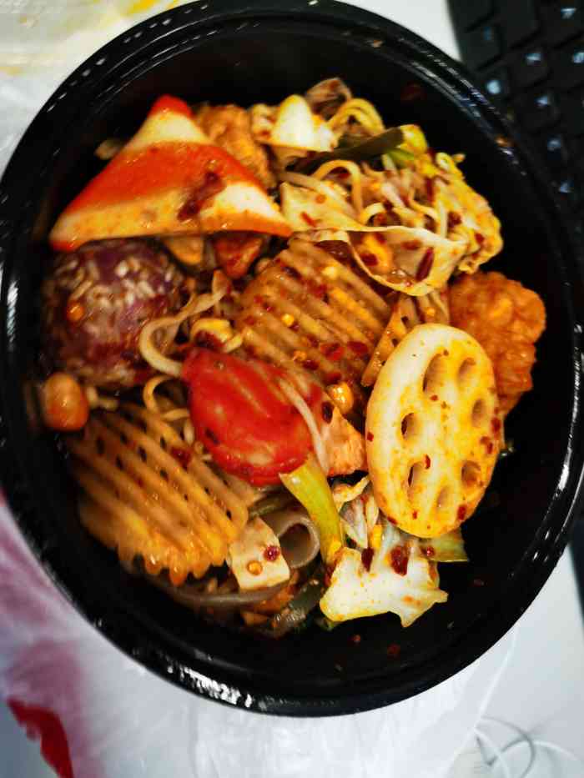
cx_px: 292
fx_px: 607
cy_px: 389
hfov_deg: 51.4
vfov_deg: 65.3
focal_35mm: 27
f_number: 1.6
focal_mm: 5.56
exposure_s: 1/50
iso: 400
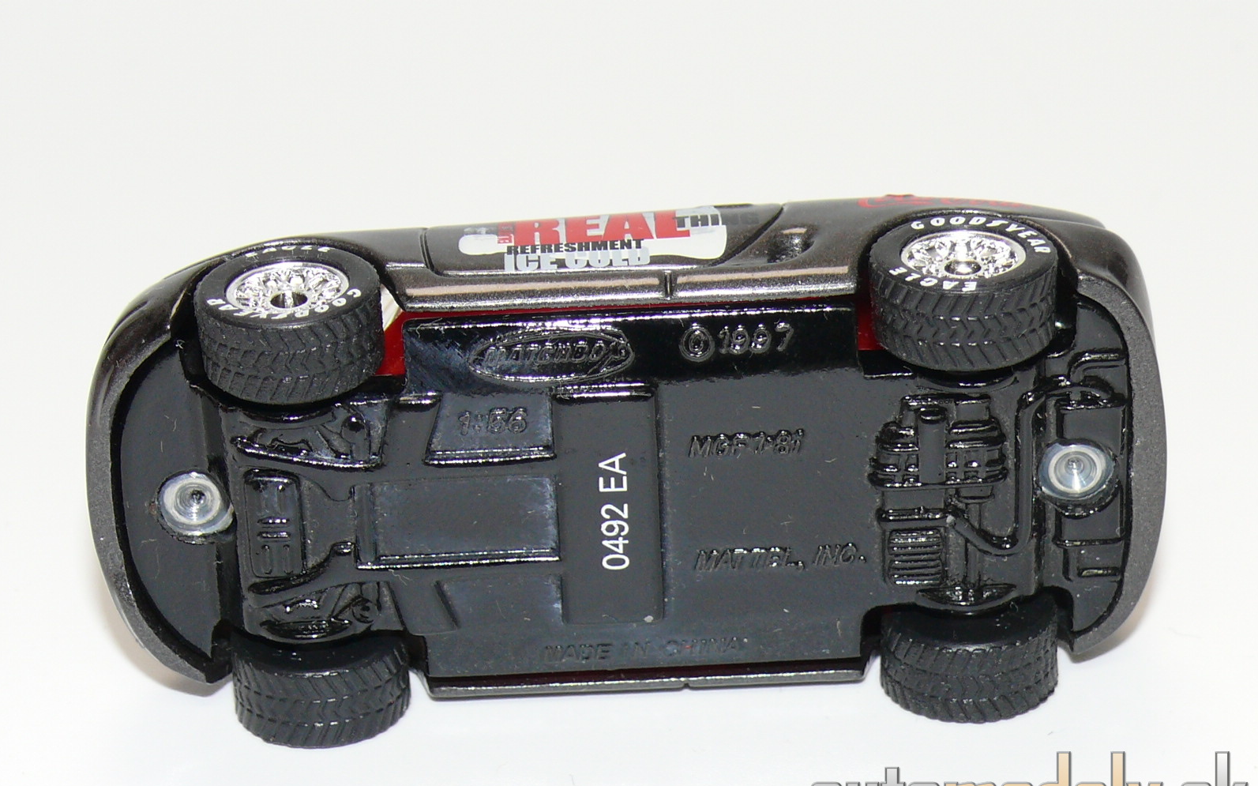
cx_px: 628
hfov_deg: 18.1
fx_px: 3942
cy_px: 398
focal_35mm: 115
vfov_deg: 11.4
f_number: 4
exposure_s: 1/30
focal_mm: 13.8
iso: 100
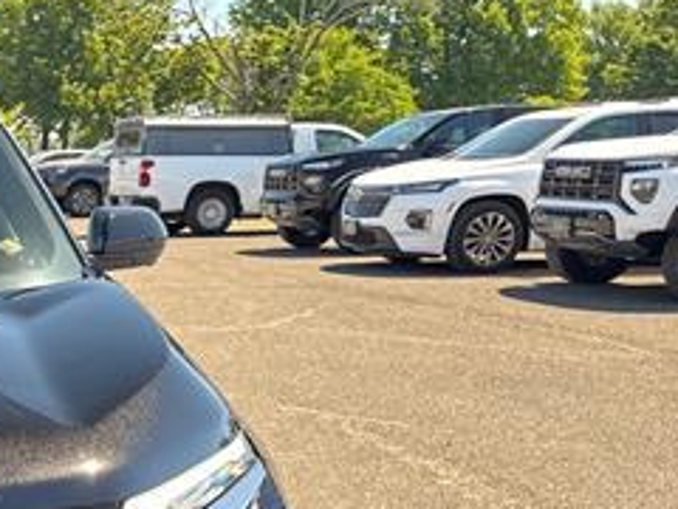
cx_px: -223
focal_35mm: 64
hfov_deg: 25.6
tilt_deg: -11.5
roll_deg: +1.1
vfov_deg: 22.3
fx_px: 1254
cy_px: 464
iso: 100
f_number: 1.78
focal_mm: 6.76
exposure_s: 1/251
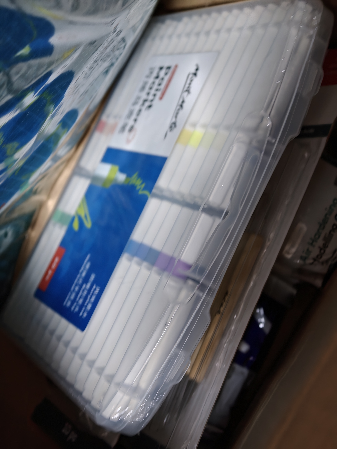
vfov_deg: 27.8
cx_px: 168
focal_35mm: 70
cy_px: 224
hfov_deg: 21.0
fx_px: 909
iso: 1250
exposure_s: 1/14
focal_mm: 20.1
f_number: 2.2
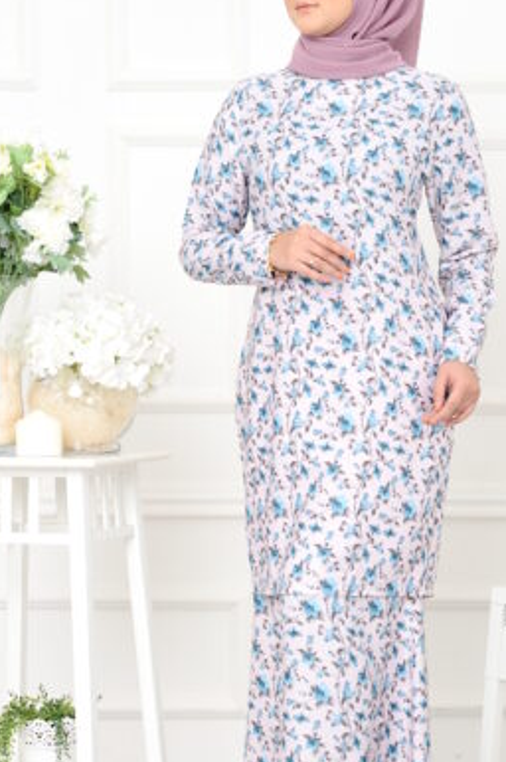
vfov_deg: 18.8
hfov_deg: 12.5
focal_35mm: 109
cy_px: 435
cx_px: 340
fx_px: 2302
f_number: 7.1
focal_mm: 65
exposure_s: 1/200
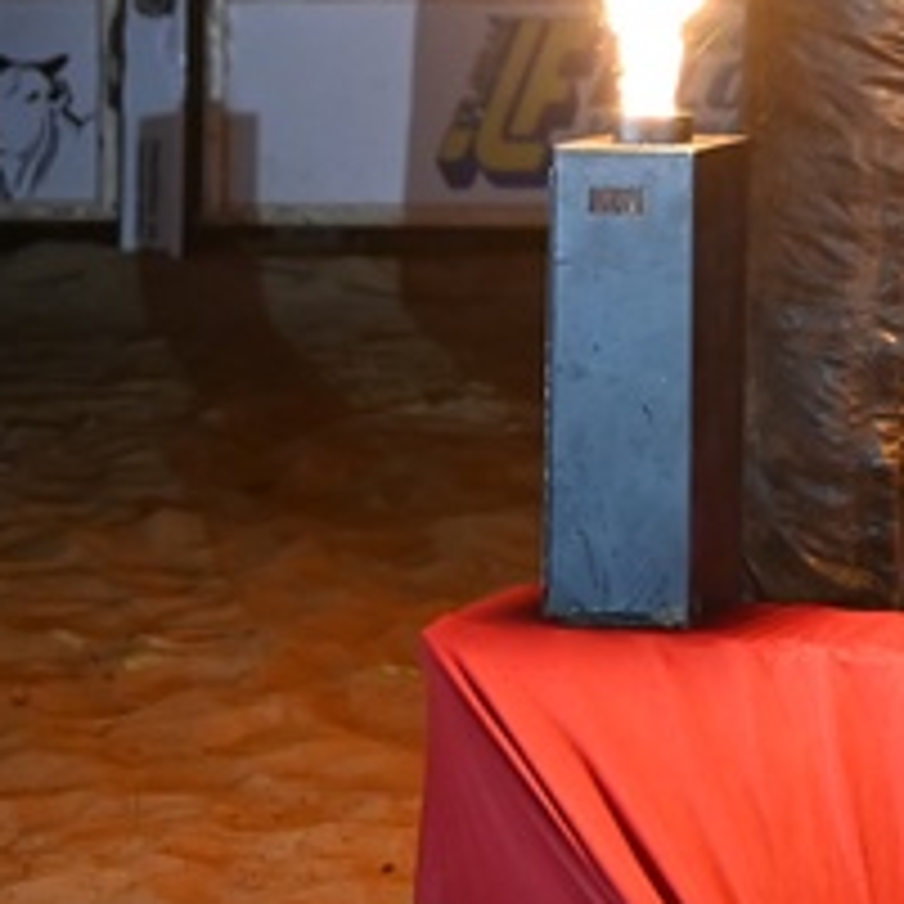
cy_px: -326
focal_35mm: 175
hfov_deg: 9.5
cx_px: 1682
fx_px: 5171
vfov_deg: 9.8
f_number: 2.8
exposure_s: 1/125
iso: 3200
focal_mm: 46
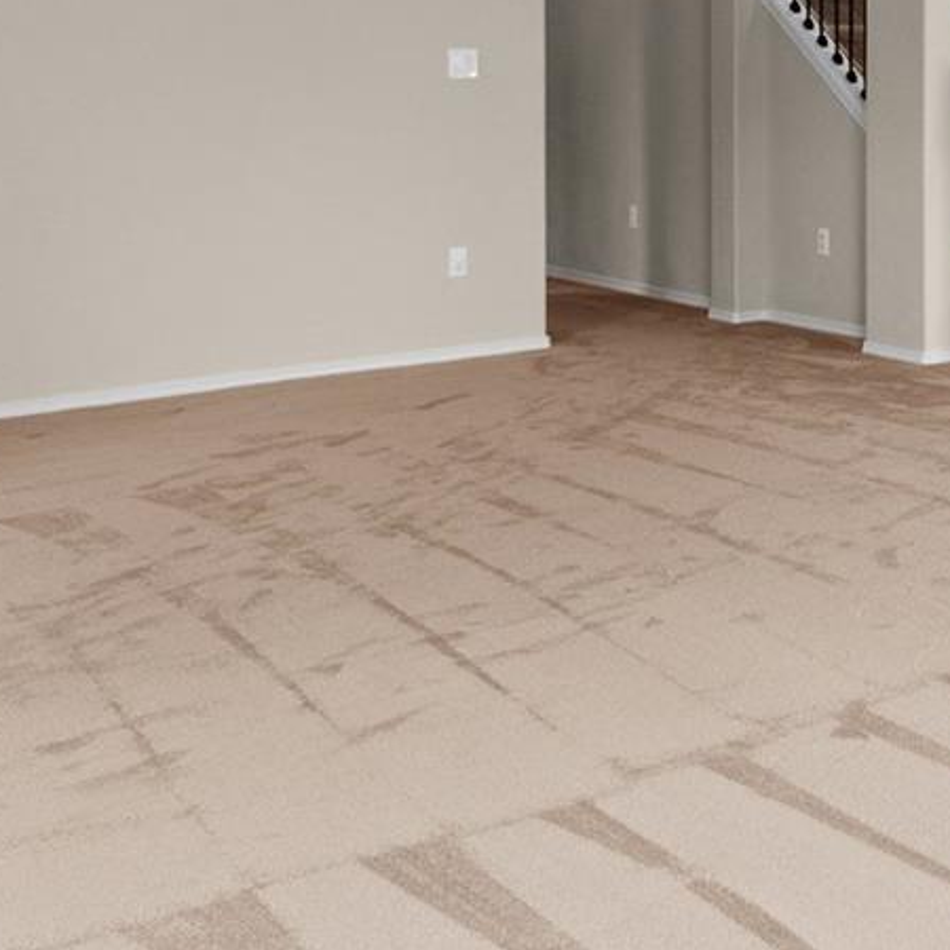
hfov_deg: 28.2
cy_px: 0
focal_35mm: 54
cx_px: 1104
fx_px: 1667
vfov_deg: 29.7
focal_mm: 11.7
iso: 320
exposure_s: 1/4
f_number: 8
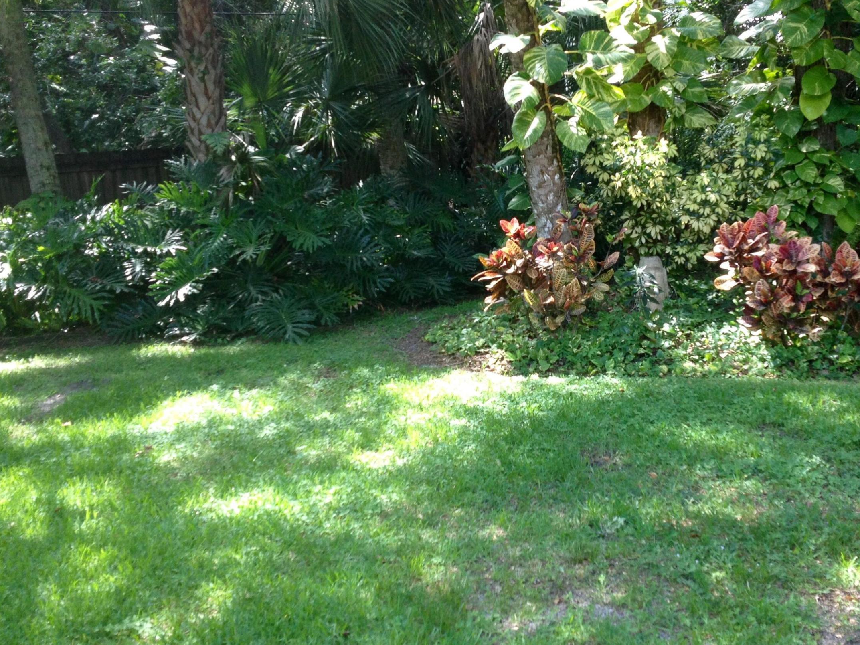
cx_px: 493
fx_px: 1168
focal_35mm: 47
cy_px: 309
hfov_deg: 40.3
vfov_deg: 30.9
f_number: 2.4
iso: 80
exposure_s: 1/120
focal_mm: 4.28
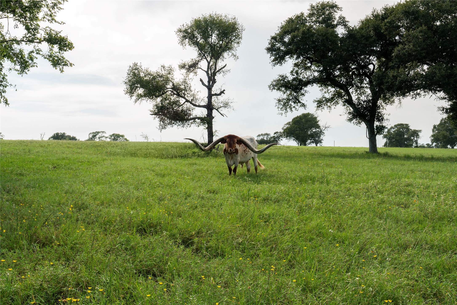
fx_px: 457
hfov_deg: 53.1
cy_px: 152
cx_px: 228
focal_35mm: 36
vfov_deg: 36.9
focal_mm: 24
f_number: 11
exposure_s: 1/125
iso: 200
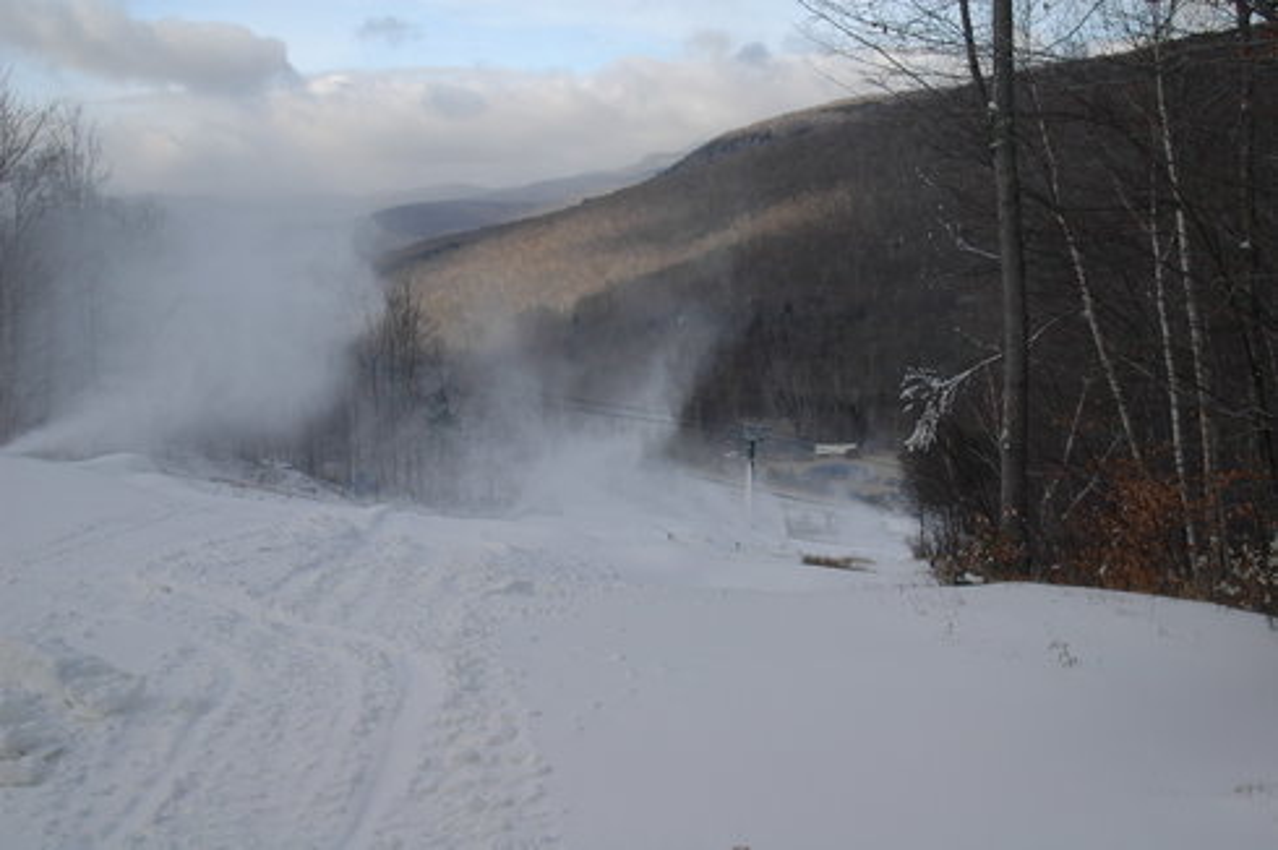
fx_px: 1490
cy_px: 425
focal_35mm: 42
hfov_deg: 46.4
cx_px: 639
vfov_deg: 31.9
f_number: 7.1
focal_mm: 28
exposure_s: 1/200
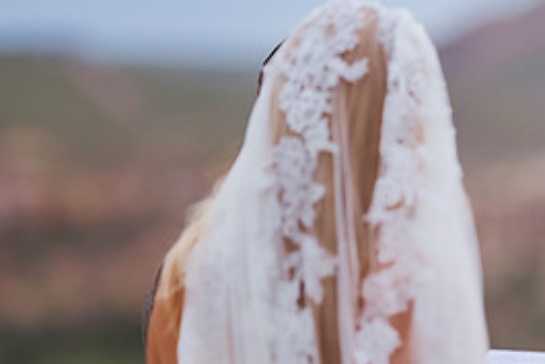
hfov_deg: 6.7
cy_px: 259
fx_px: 4635
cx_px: 595
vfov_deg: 4.5
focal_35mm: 306
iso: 800
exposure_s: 1/1600
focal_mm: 135
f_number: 1.8
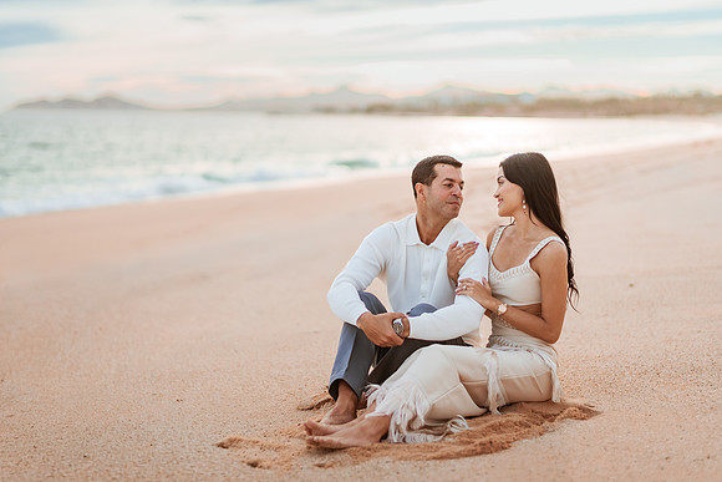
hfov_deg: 33.7
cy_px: 247
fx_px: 1192
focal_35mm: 59
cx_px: 370
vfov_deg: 22.8
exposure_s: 1/6400
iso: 250
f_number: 1.4
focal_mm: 58
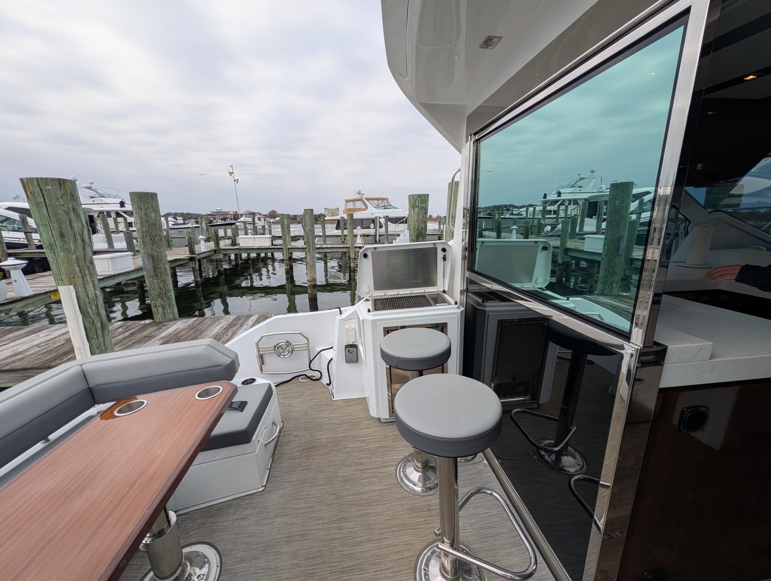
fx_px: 268
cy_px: 290
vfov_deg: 94.7
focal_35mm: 12
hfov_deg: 110.5
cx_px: 386
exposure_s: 1/2252
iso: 58
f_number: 1.7
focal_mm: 2.02
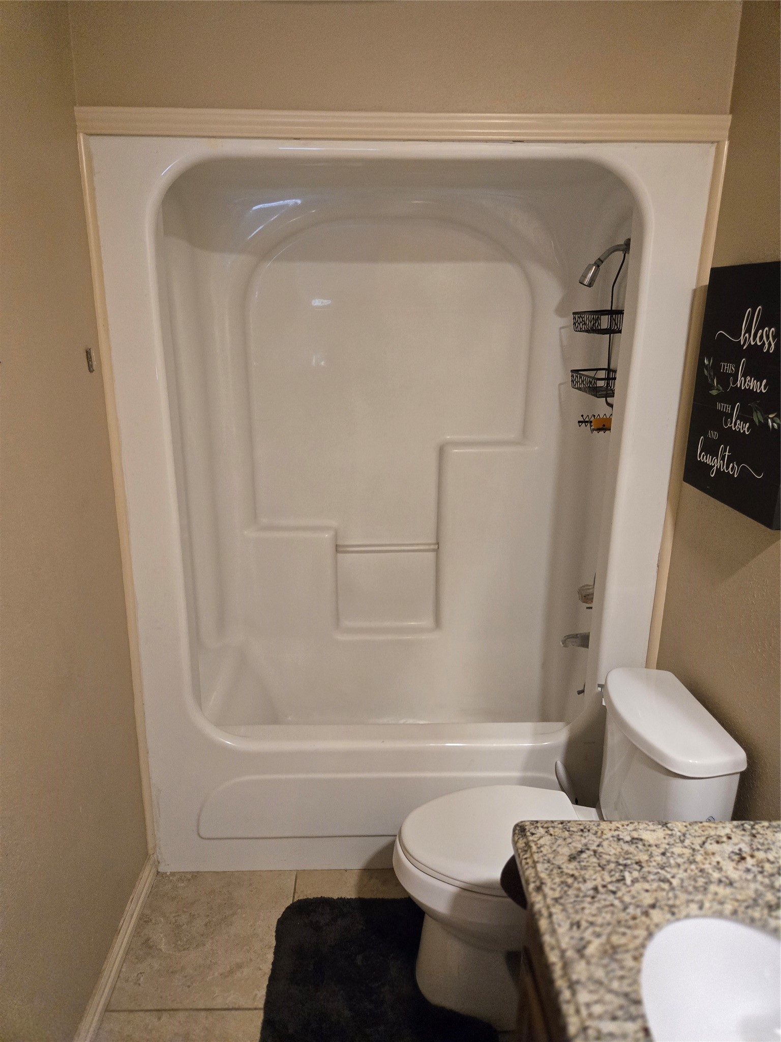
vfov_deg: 73.9
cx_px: 390
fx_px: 692
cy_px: 521
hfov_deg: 58.9
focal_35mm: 23
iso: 800
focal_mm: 5.4
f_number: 1.8
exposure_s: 1/120
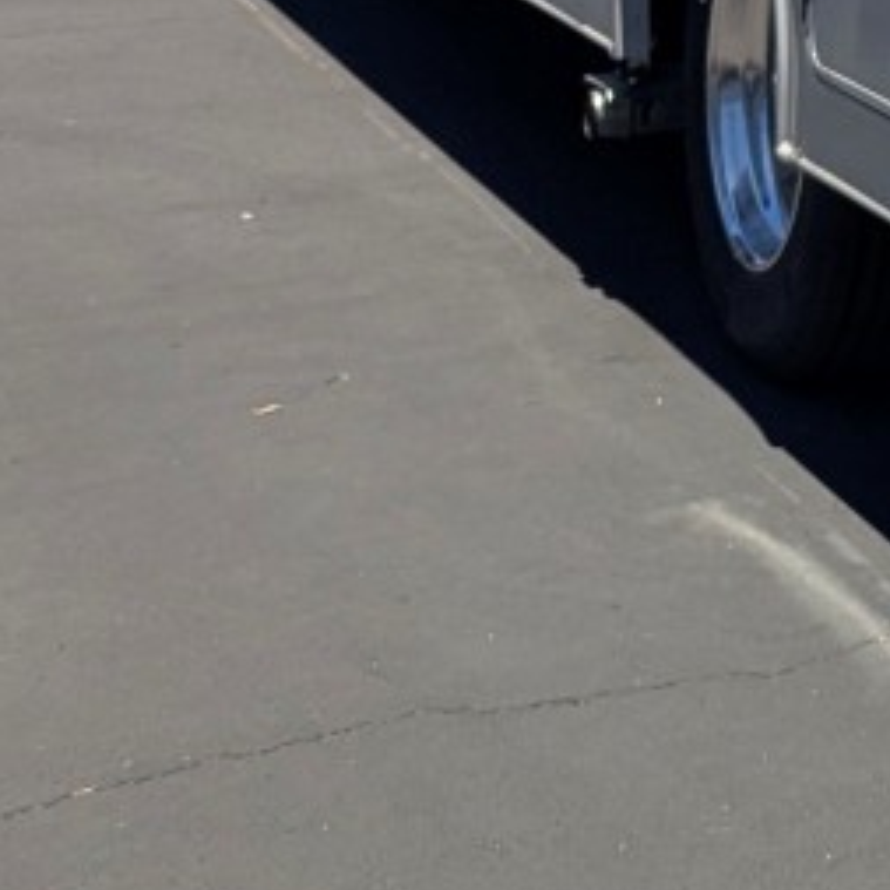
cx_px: 1996
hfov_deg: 12.4
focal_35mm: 117
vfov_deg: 13.0
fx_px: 3403
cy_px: -869
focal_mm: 6.81
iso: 41
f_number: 1.85
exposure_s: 1/1953
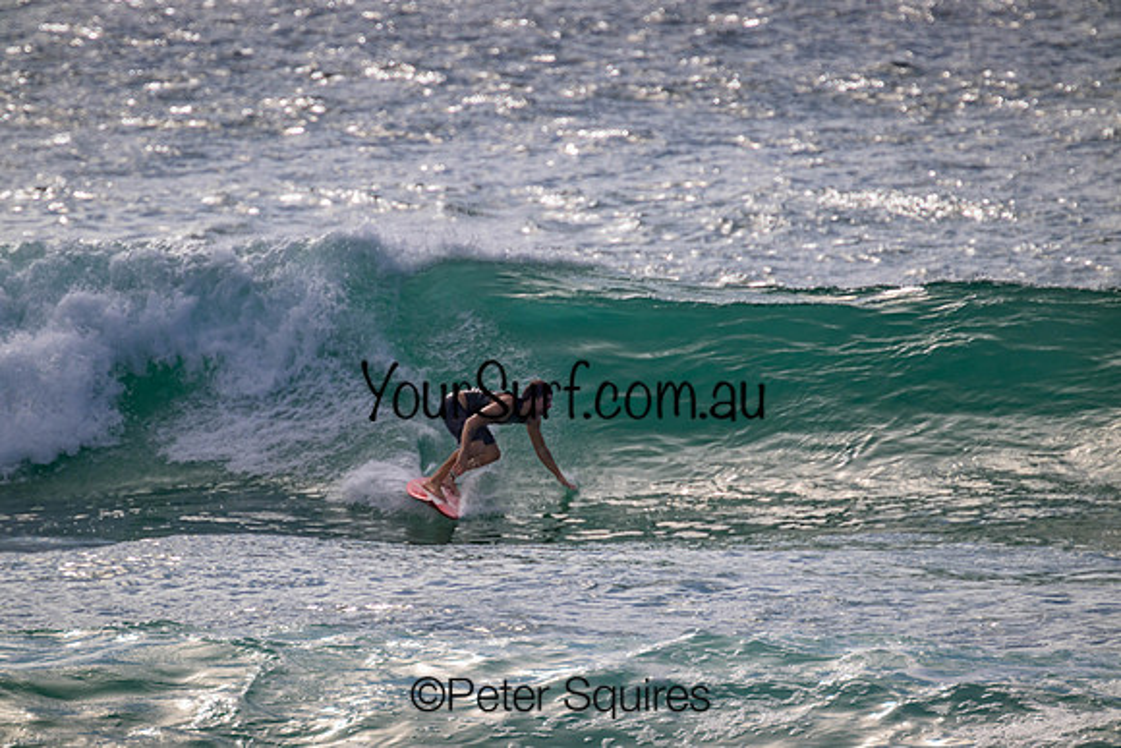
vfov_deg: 1.7
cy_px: 374
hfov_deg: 2.6
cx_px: 560
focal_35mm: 800
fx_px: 24916
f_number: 11
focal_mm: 800
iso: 640
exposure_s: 1/2000
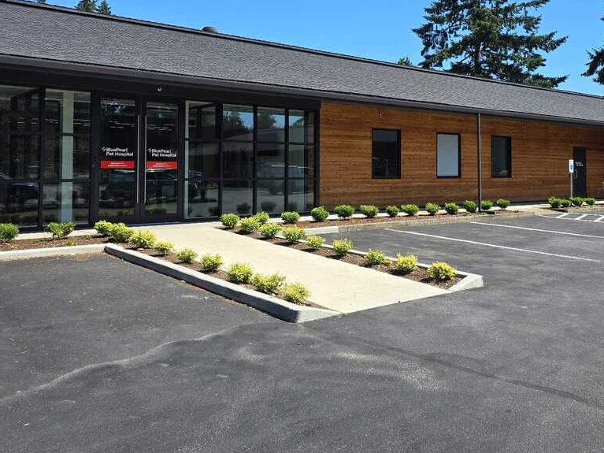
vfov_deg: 39.2
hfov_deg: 50.4
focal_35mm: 36
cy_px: 149
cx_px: 407
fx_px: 628
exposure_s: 1/648
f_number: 1.7
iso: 12
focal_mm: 6.3
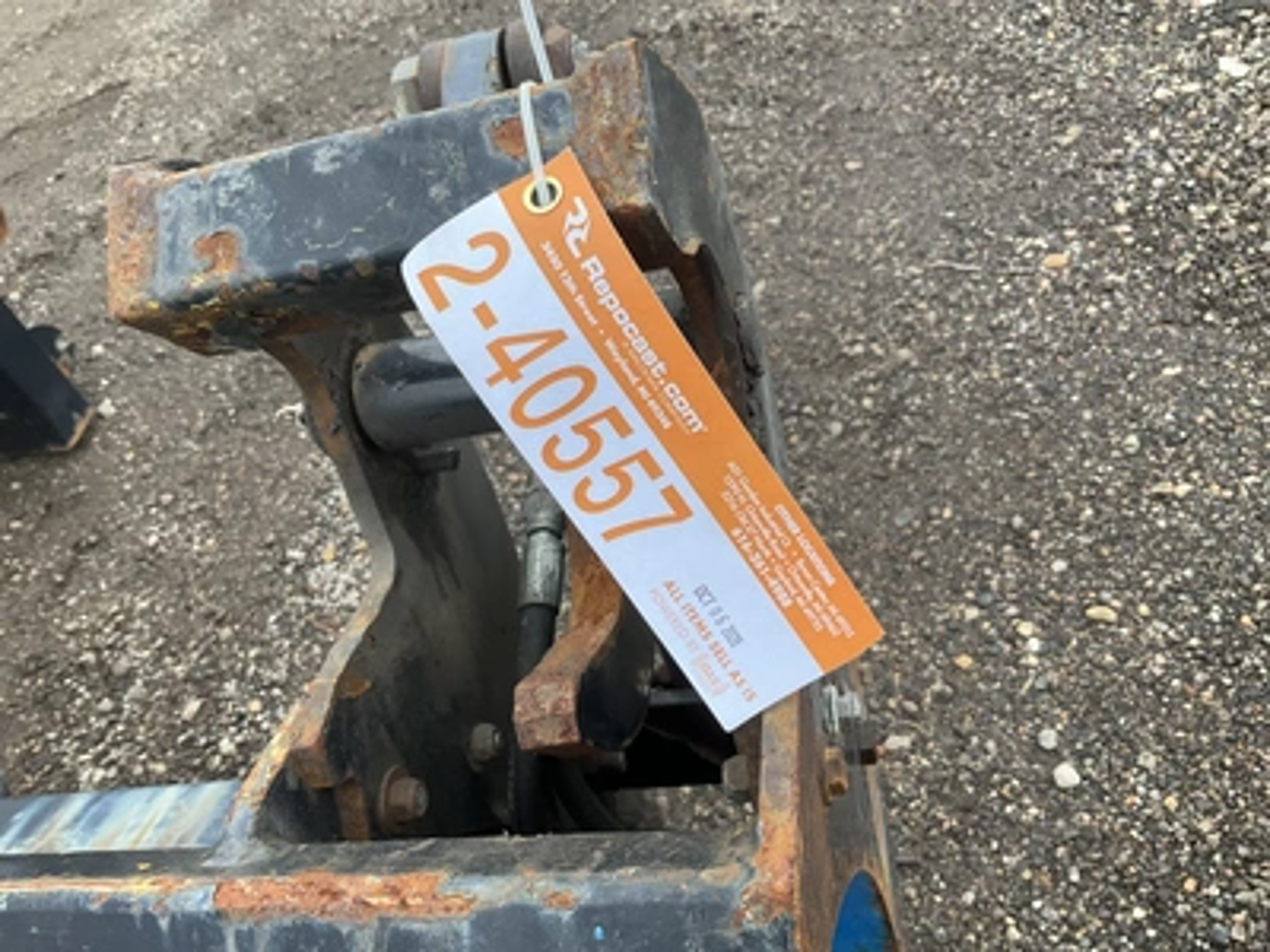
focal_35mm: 29
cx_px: 635
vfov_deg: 48.2
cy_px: 476
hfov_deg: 61.7
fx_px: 1064
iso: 16
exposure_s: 1/125
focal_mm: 3
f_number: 1.8
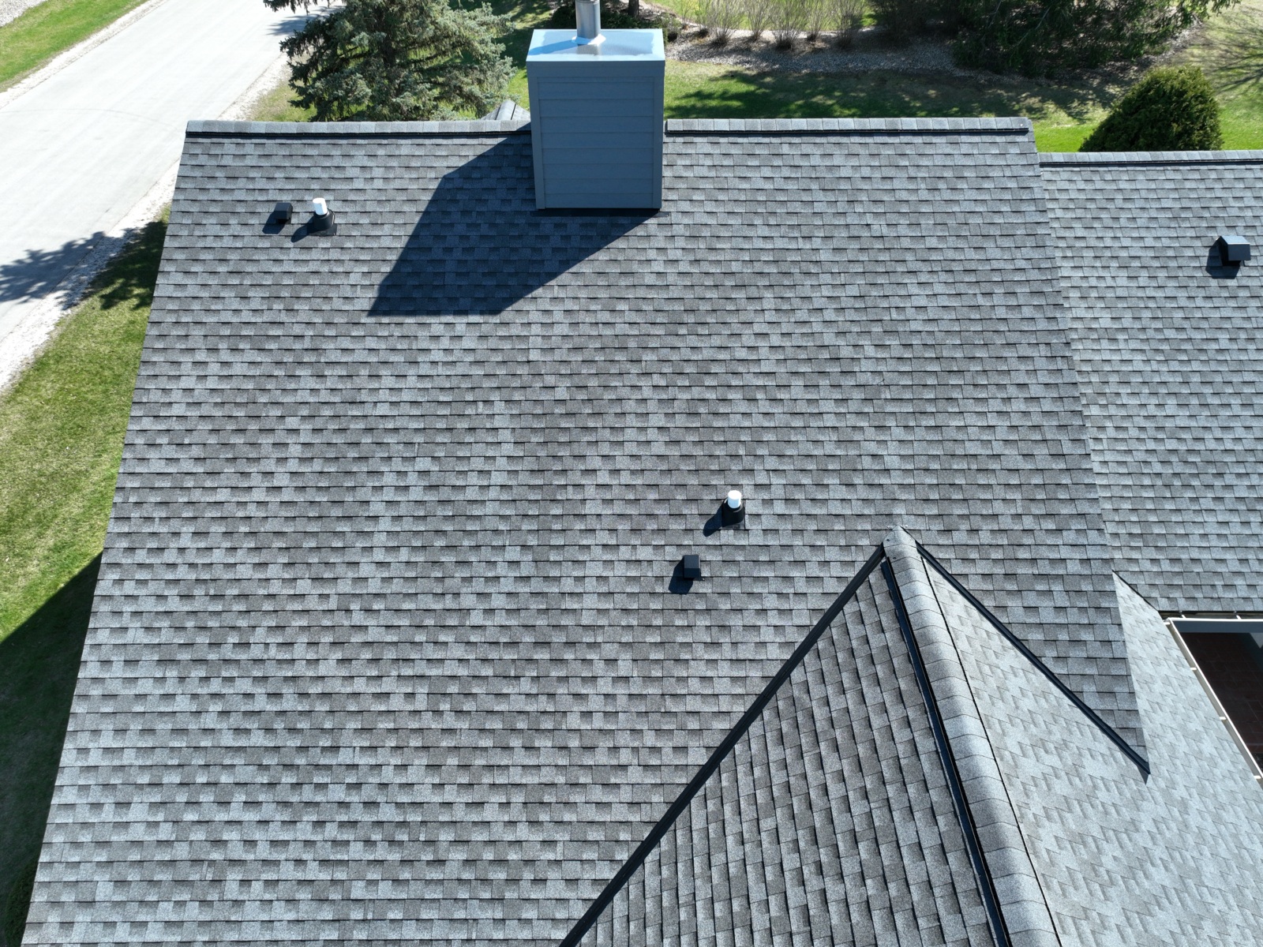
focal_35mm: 24
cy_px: 474
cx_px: 632
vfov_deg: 56.8
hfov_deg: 71.6
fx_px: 876
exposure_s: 1/800
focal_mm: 12.29
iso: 100
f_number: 2.8
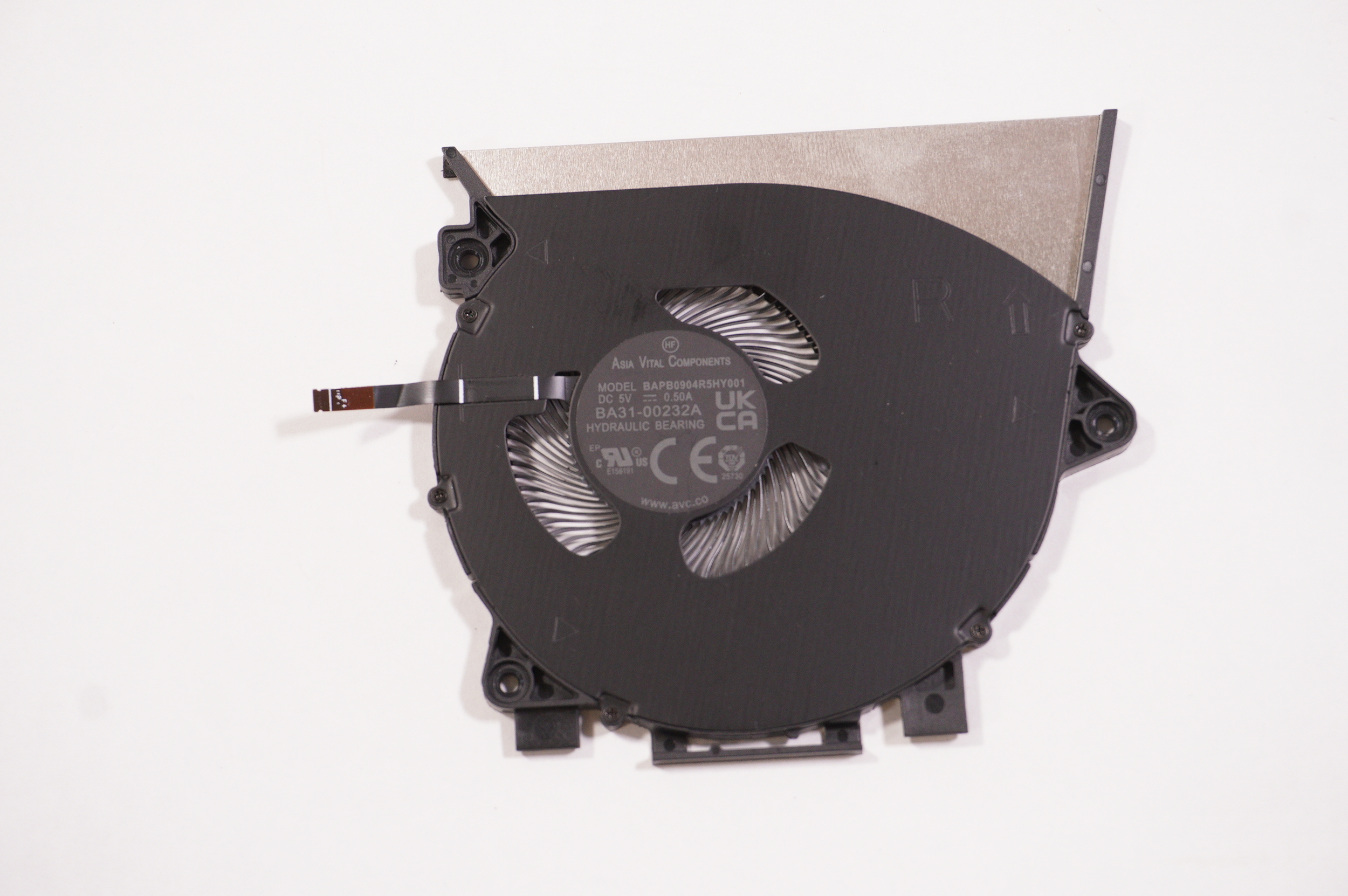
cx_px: 674
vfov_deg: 22.6
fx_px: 2245
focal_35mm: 60
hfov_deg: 33.4
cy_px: 448
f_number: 5.6
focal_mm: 40
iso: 800
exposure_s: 1/160
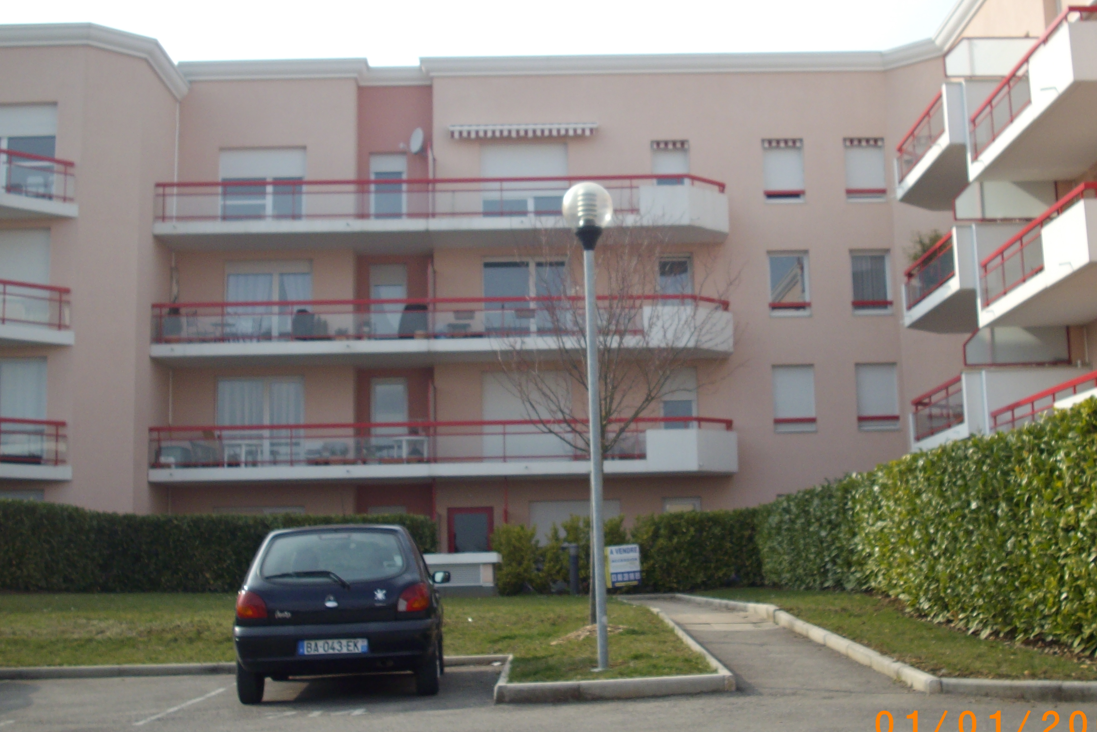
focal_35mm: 48
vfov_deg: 28.1
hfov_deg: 41.1
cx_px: 600
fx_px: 1463
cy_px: 327
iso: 80
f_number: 5.6
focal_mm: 6.2
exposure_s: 1/160
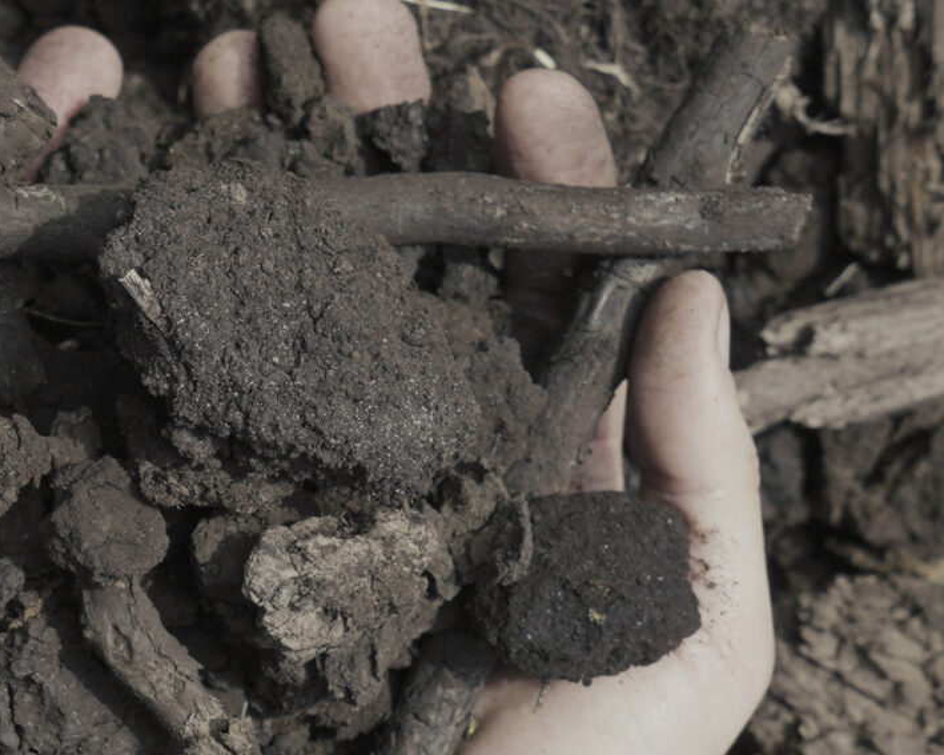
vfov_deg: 12.6
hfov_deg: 15.6
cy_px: 519
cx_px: 103
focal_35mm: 122
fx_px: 3408
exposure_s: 1/1000
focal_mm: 36
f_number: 7.1
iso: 800
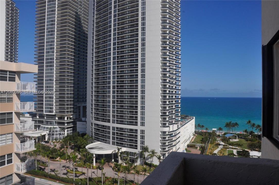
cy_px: 92
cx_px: 140
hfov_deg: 67.4
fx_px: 209
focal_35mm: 27
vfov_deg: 47.8
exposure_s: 1/200
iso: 200
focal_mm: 18
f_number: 14
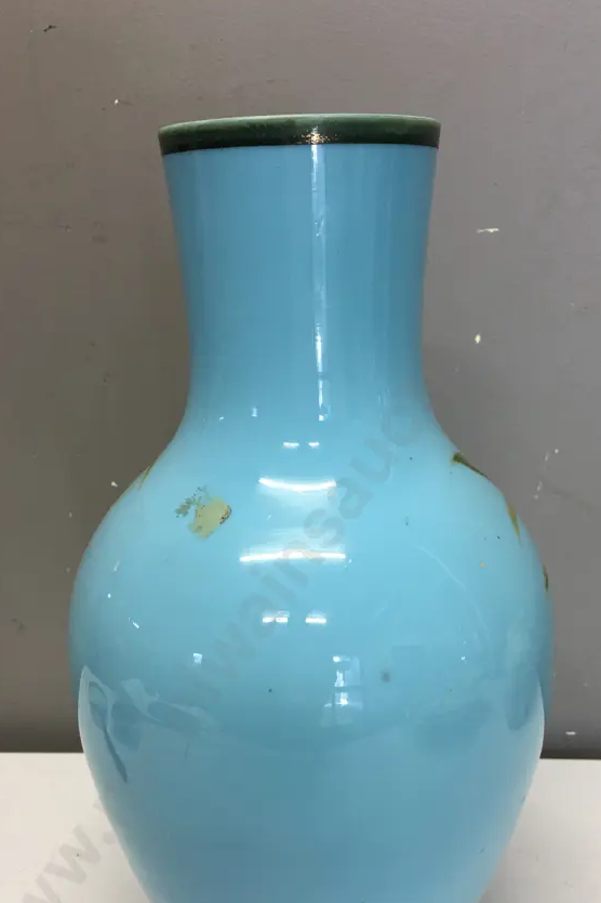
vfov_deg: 51.6
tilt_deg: -16.9
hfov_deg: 35.9
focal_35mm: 37
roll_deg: +0.1
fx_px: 927
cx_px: 315
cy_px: 540
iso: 32
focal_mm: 4.15
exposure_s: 1/33
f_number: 2.2
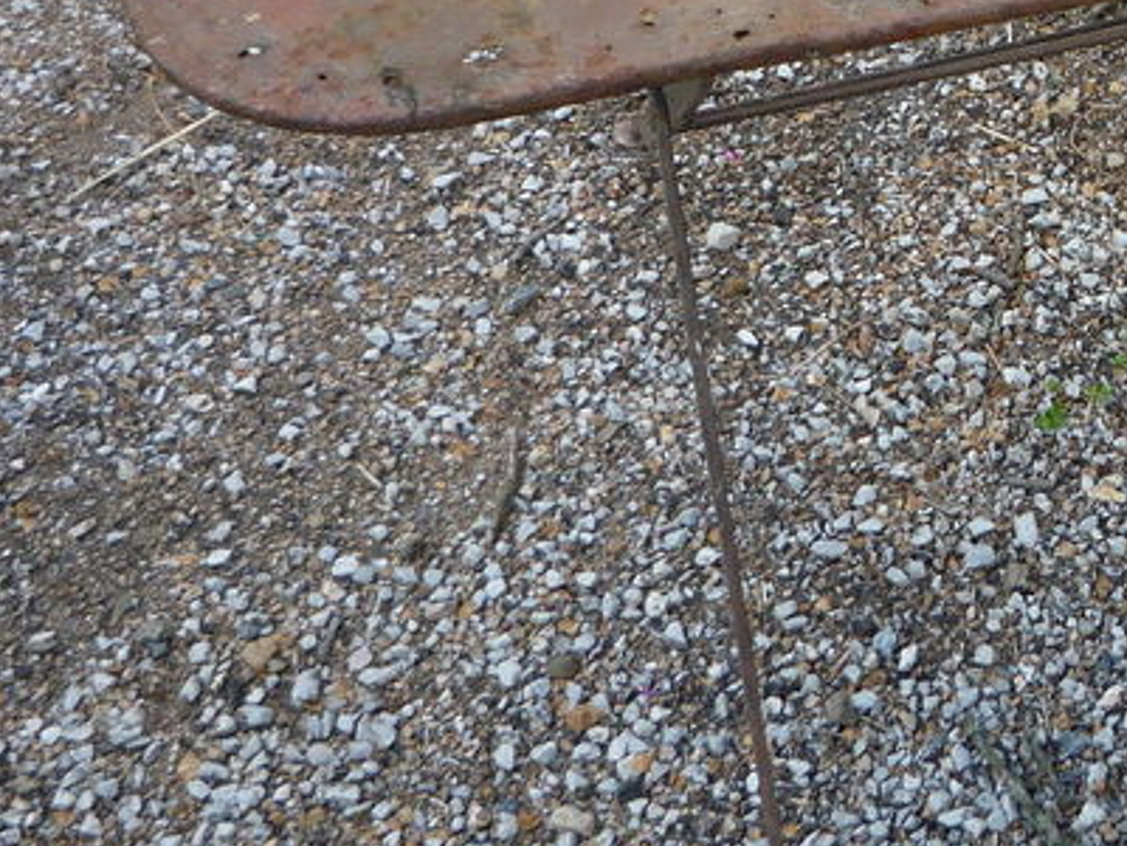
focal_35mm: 75
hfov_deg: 24.0
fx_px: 2442
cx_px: 1305
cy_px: 6
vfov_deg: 19.1
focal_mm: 5.2
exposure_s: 1/125
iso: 100
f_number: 4
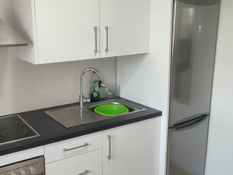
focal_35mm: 38
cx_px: 81
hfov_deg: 48.3
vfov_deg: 37.7
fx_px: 256
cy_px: 81
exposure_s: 1/33
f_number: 1.9
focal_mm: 6.04
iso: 227
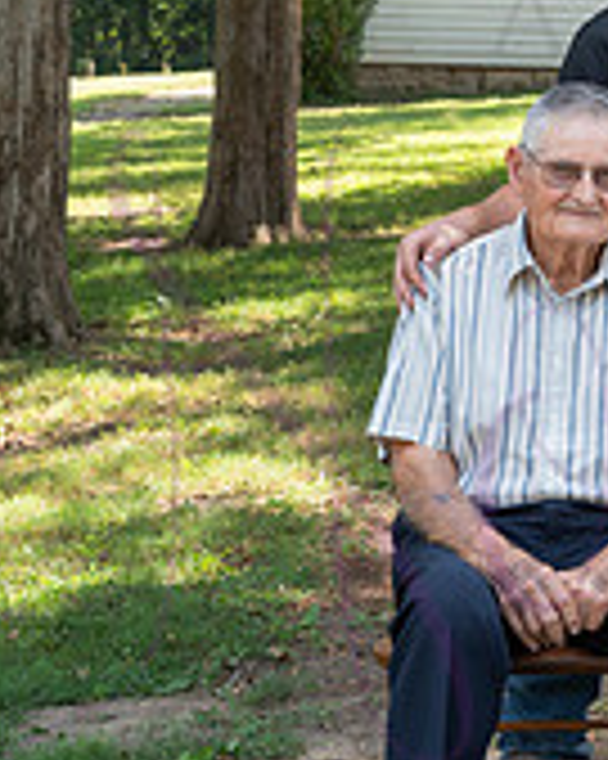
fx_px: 3377
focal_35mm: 150
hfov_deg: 10.2
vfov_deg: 12.8
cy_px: 175
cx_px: 658
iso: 400
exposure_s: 1/100
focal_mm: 60
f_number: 8
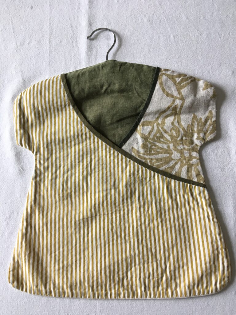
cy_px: 158
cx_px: 118
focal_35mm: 29
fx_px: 264
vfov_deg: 61.7
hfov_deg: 48.2
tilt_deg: -78.4
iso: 64
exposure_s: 1/33
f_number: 2.2
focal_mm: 4.15
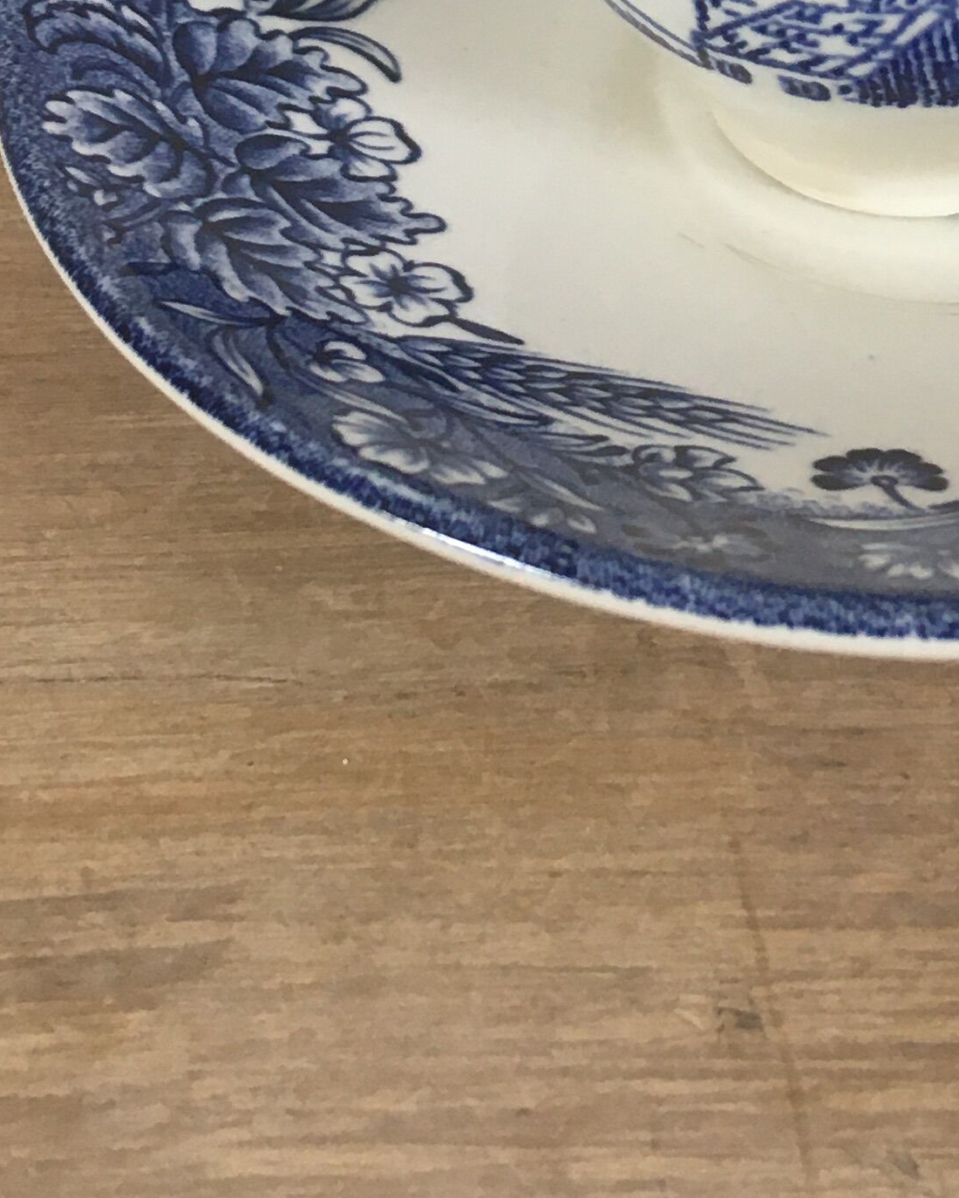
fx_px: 2945
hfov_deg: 18.2
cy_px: -281
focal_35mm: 83
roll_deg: +1.1
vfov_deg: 21.2
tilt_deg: -29.9
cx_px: 839
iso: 80
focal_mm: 4.15
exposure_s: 1/33
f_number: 2.2
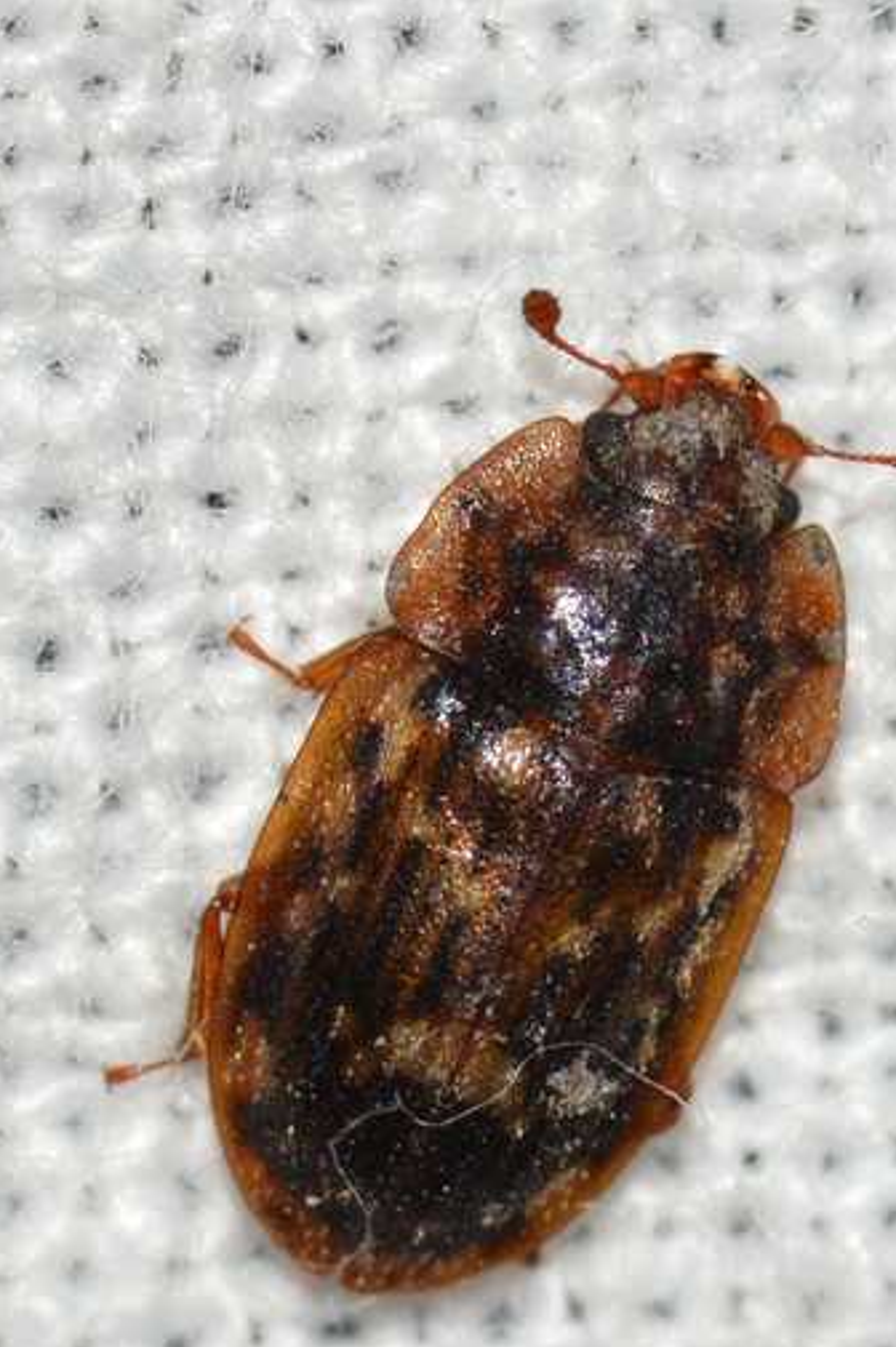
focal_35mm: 190
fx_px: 7103
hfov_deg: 7.2
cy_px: 848
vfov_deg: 10.8
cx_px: 496
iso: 100
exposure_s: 1/200
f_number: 18
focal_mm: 100
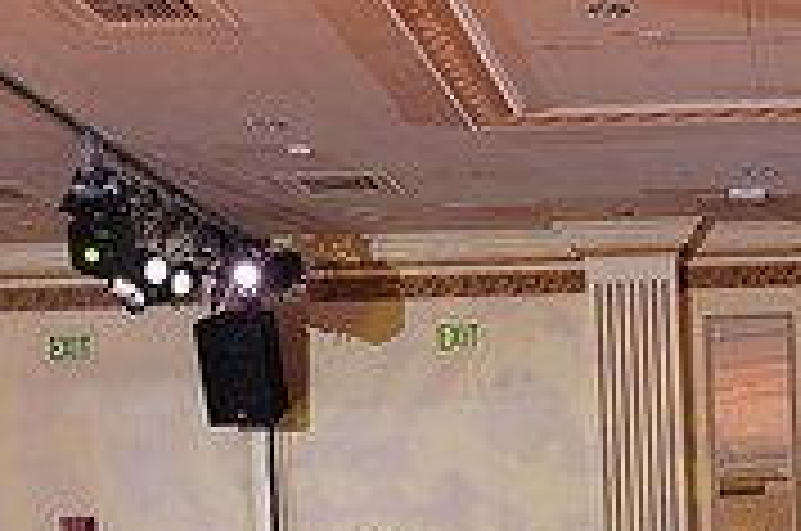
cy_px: 781
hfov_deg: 20.1
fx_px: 2177
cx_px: 828
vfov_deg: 13.2
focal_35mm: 98
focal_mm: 30
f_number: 5.6
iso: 1600
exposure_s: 1/200
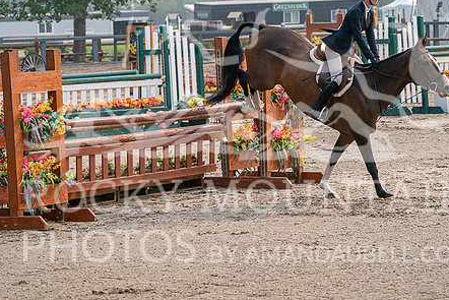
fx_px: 2520
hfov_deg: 10.2
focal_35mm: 202
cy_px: 104
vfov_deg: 6.8
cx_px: 252
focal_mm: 154
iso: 500
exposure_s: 1/1000
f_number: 5.6
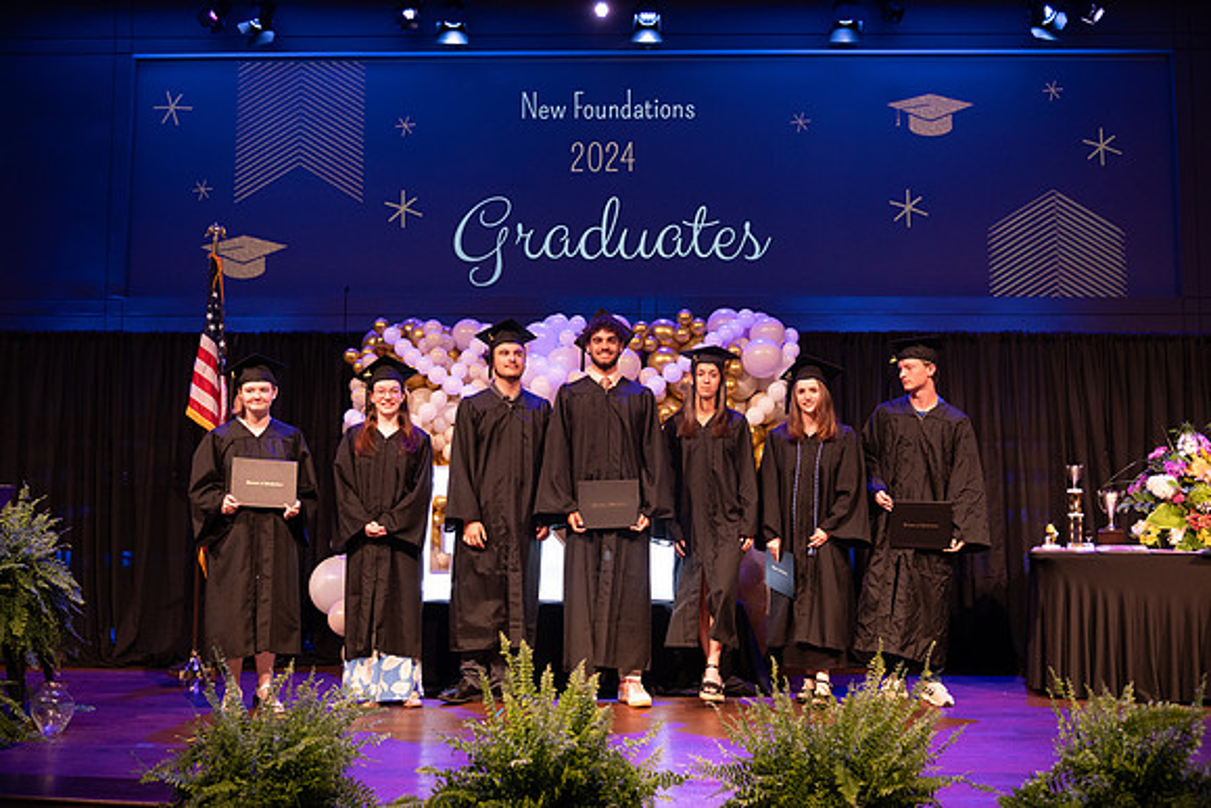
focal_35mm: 35
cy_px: 404
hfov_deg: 54.4
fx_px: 1178
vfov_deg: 37.9
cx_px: 606
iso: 1600
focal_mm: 35
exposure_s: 1/200
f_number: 4
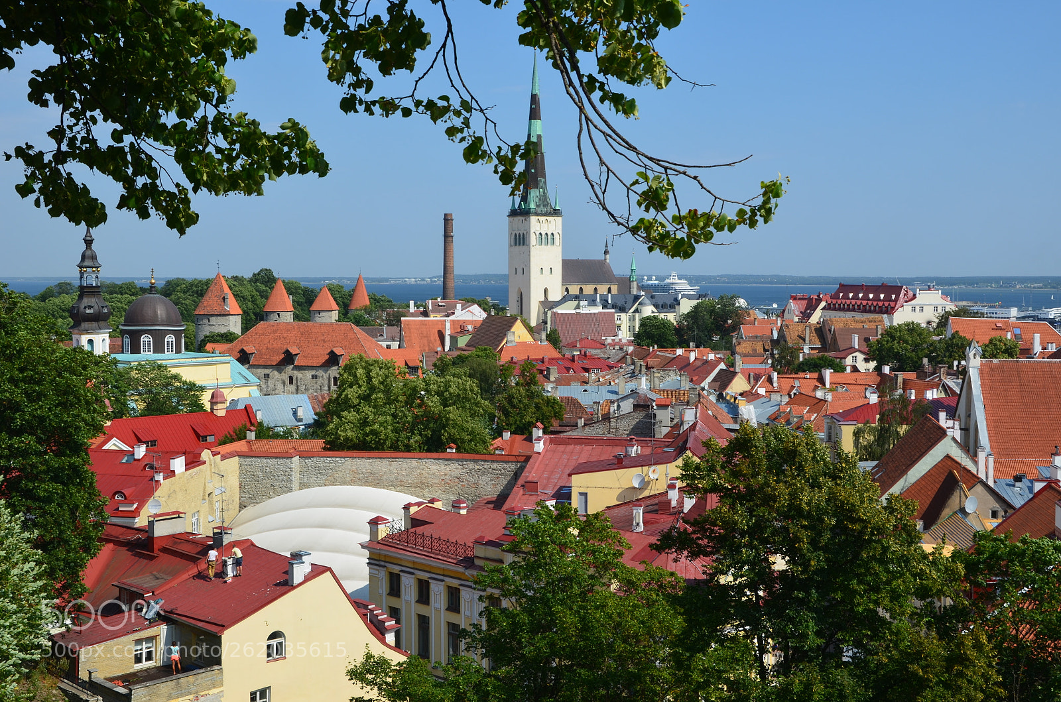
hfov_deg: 46.5
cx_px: 530
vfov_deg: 31.7
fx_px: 1235
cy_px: 351
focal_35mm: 42
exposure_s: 1/160
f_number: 11
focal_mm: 28
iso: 100
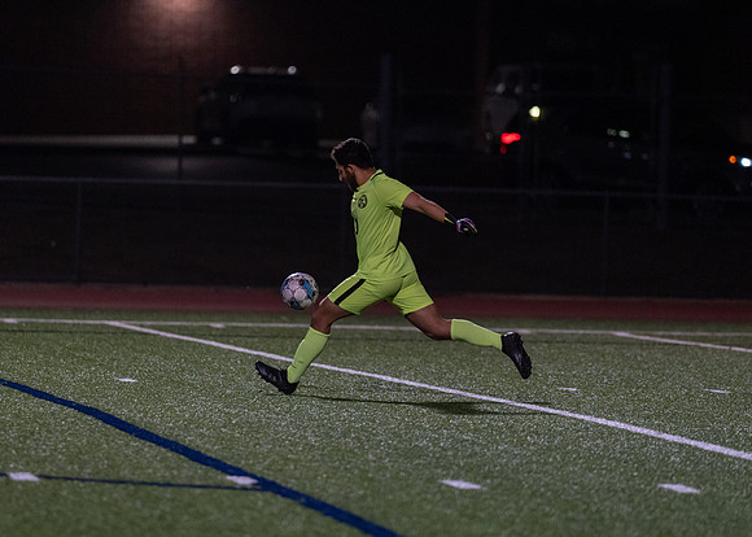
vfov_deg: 4.8
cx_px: 369
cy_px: 235
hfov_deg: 6.7
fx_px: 6454
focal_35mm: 302
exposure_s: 1/1250
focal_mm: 200
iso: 2500
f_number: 2.8
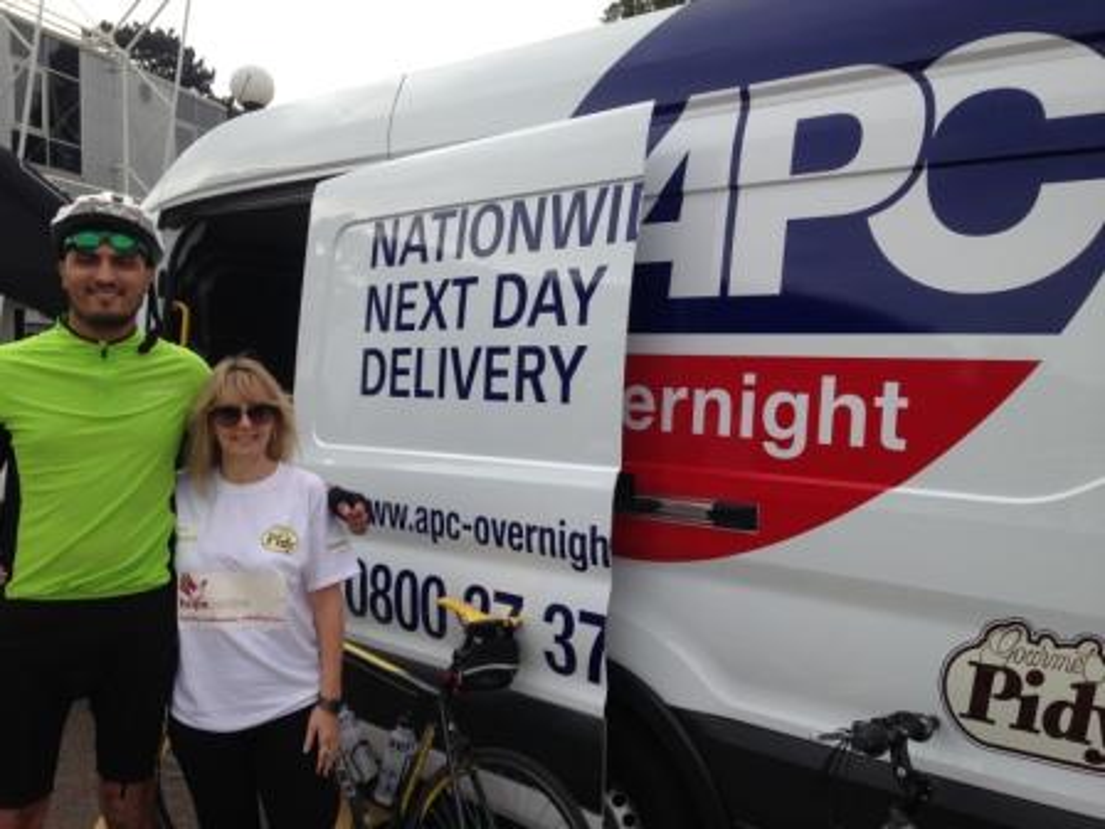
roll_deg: -0.1
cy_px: 414
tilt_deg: -3.0
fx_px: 1053
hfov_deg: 55.4
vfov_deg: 42.9
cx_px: 552
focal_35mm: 33
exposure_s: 1/723
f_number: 2.4
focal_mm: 4.12
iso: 50
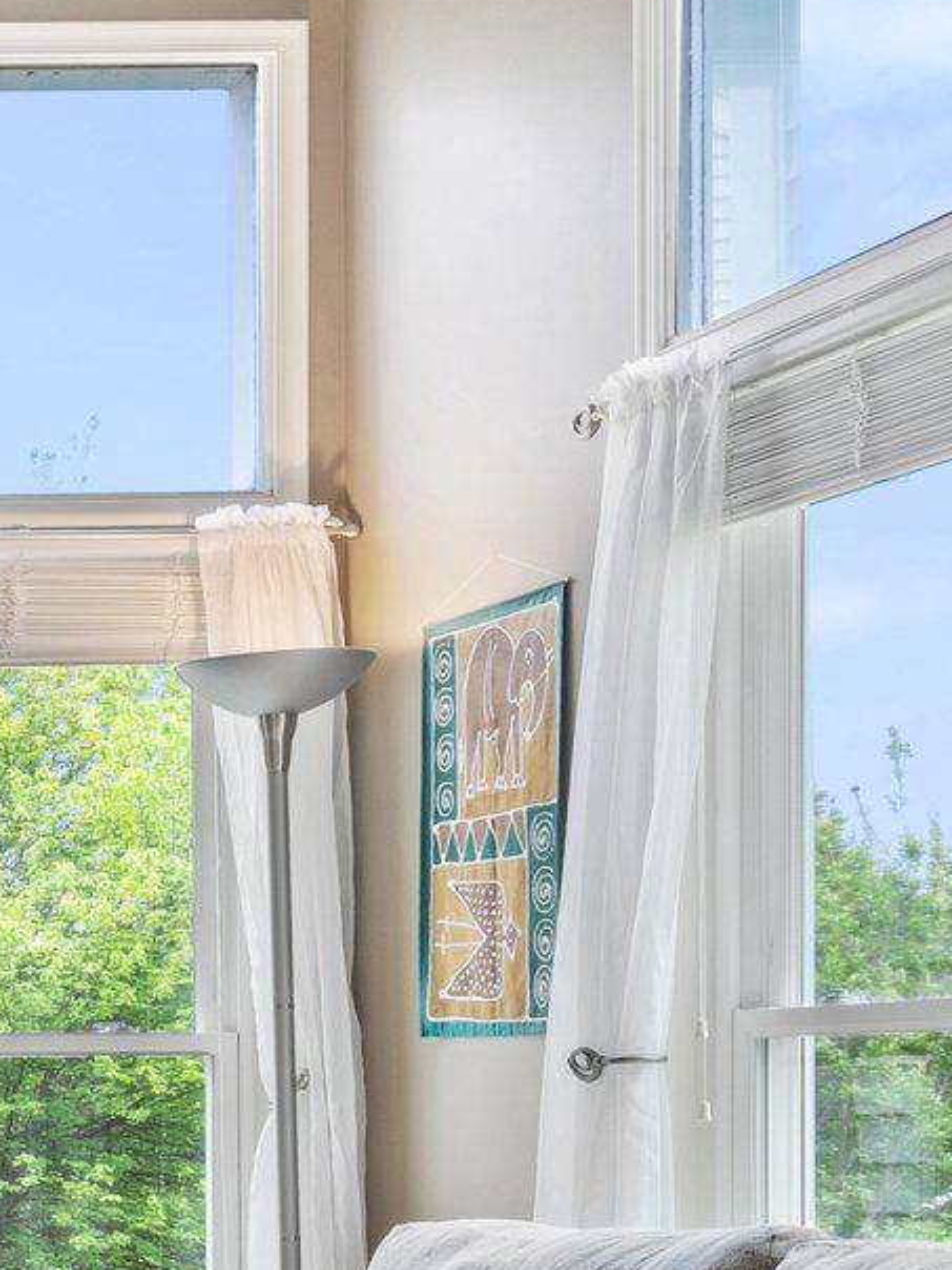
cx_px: -992
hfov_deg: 15.4
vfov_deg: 25.3
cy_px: 1101
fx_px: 2750
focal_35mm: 75
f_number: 8
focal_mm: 23
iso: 500
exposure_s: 1/4
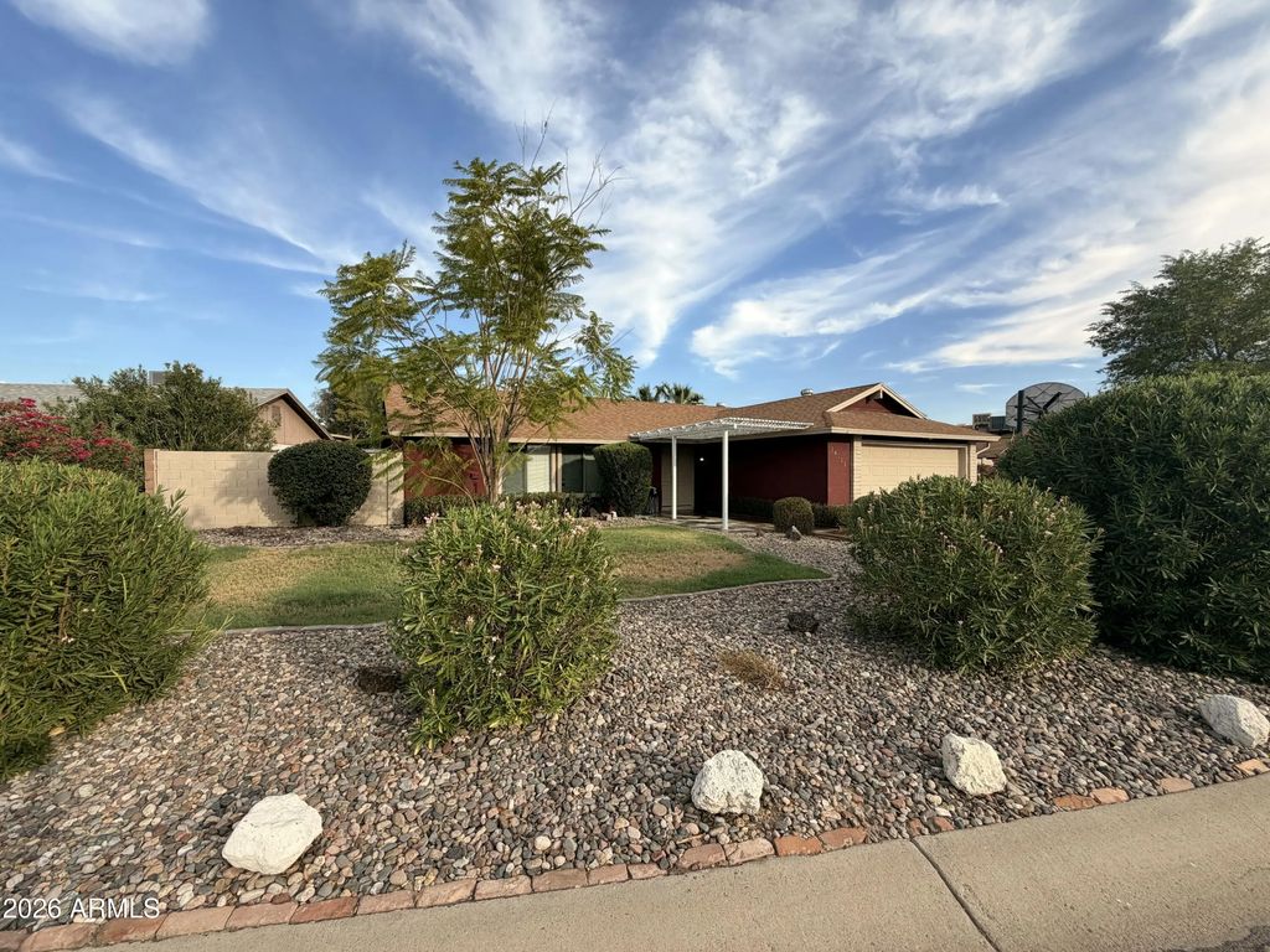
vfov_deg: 85.7
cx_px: 635
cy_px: 476
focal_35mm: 14
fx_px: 514
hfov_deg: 102.1
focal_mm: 2.22
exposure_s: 1/742
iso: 40
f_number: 2.2
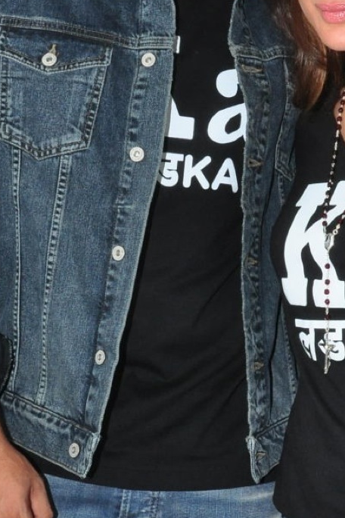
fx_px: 1481
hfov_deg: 13.3
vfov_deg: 19.8
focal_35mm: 103
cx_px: 237
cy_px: 274
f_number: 20
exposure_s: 1/125
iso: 800
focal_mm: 26
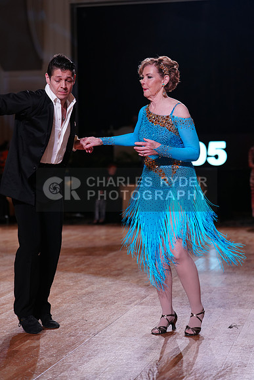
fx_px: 804
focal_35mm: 76
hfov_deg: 18.0
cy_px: 190
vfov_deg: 26.6
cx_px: 127
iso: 640
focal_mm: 76
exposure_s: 1/400
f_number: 2.8
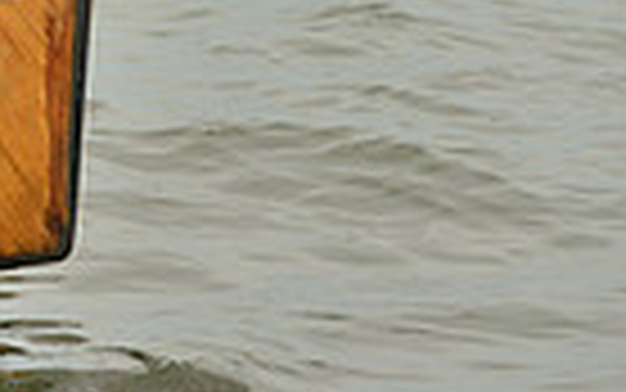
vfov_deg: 3.7
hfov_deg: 5.9
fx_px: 5974
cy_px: -182
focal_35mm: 350
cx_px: -617
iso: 400
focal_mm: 82
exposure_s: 1/2500
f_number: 5.6
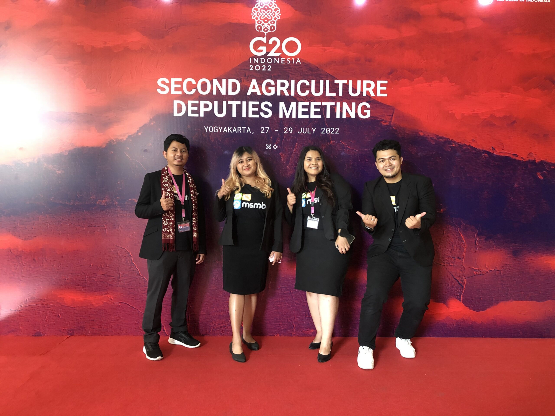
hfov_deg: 63.4
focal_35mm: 28
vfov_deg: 49.7
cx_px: 278
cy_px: 208
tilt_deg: -0.9
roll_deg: +0.3
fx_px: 449
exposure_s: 1/14
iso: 100
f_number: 1.8
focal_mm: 4
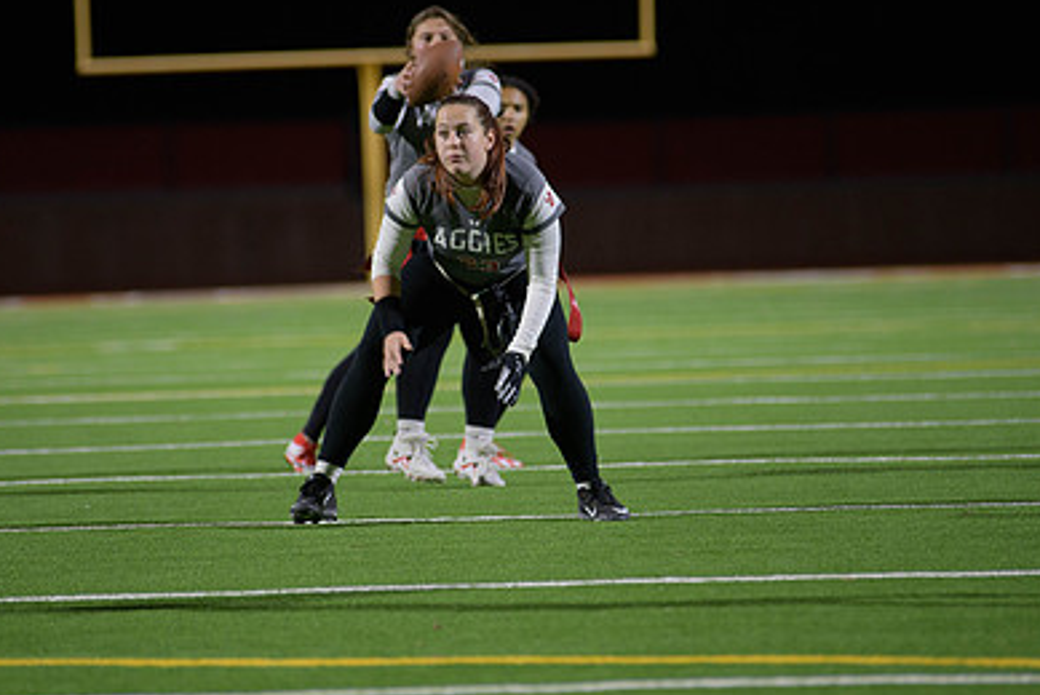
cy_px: 266
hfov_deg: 6.9
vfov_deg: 4.6
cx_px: 438
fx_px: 8615
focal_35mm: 298
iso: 900
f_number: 2.8
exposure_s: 1/200
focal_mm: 200
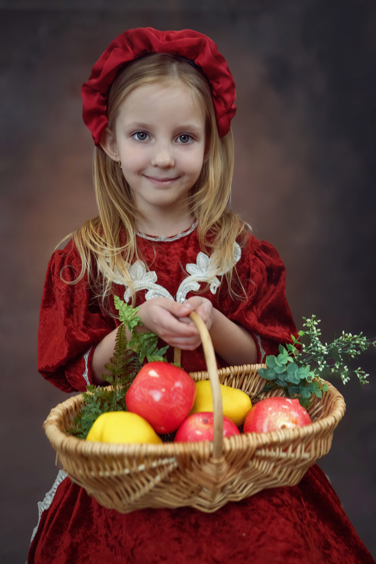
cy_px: 282
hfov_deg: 37.9
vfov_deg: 54.4
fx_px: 548
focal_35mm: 35
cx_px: 188
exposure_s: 1/8000
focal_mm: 35
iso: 6400
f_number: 1.6
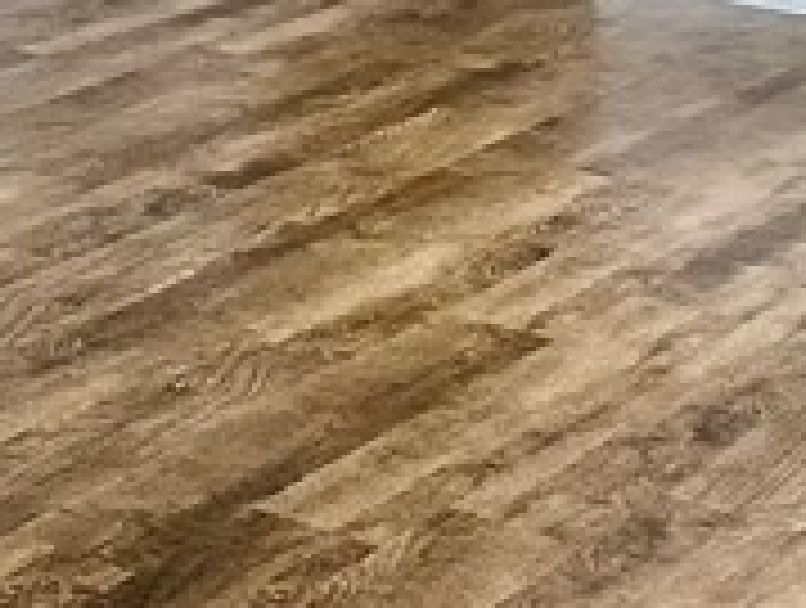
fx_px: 3196
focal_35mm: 137
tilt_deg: -2.8
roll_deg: -1.6
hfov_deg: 12.0
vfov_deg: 10.0
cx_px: -1031
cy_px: -649
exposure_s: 1/120
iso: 160
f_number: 1.78
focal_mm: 6.86
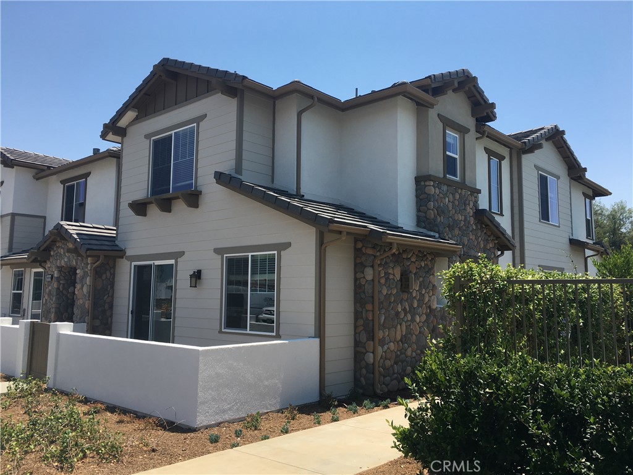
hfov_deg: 61.7
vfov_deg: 48.2
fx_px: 530
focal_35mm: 29
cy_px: 238
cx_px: 316
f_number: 2.2
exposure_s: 1/1399
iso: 25
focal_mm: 4.15
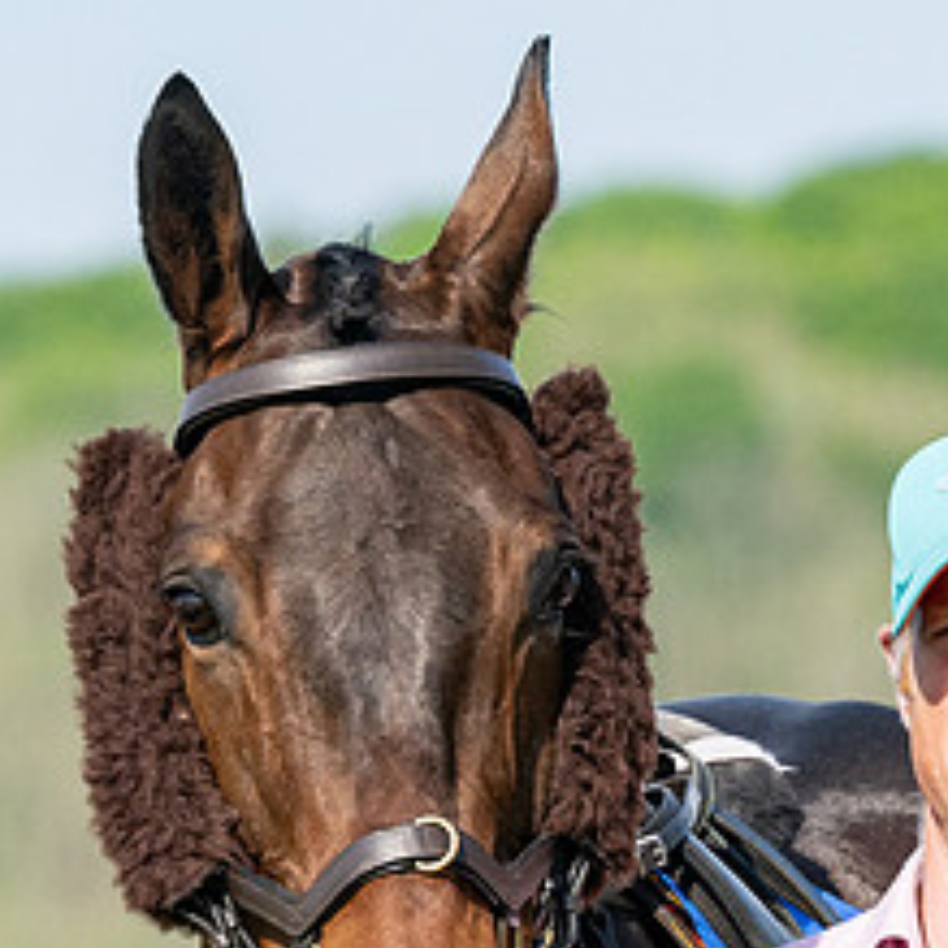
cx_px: 485
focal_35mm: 865
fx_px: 26801
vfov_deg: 2.0
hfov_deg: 2.0
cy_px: 710
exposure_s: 1/2500
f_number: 5
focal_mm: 165
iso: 400
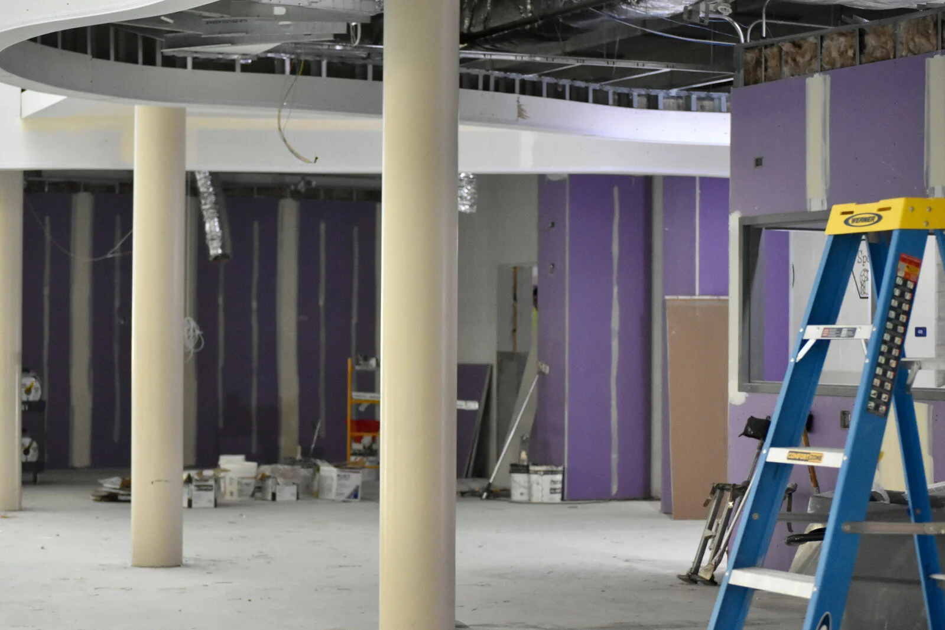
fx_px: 2165
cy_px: 315
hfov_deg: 24.6
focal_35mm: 82
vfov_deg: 16.6
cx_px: 472
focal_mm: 55
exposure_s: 1/60
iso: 3200
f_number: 4
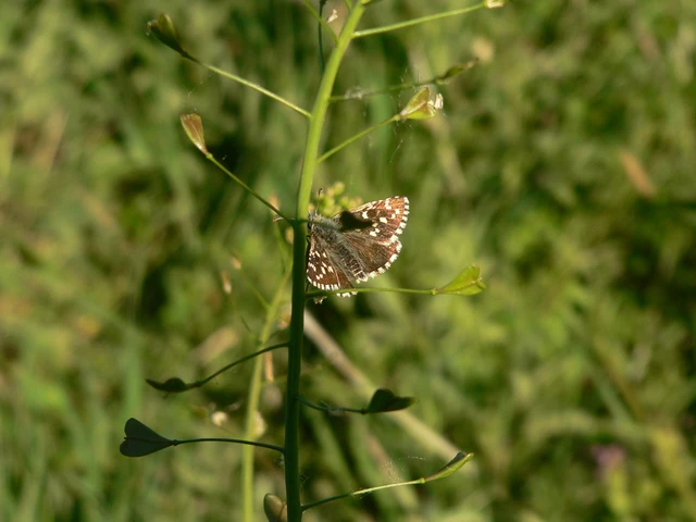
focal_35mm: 82
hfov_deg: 23.8
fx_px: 1649
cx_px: 348
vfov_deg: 18.0
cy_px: 261
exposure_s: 1/640
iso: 100
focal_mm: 13.6
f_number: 4
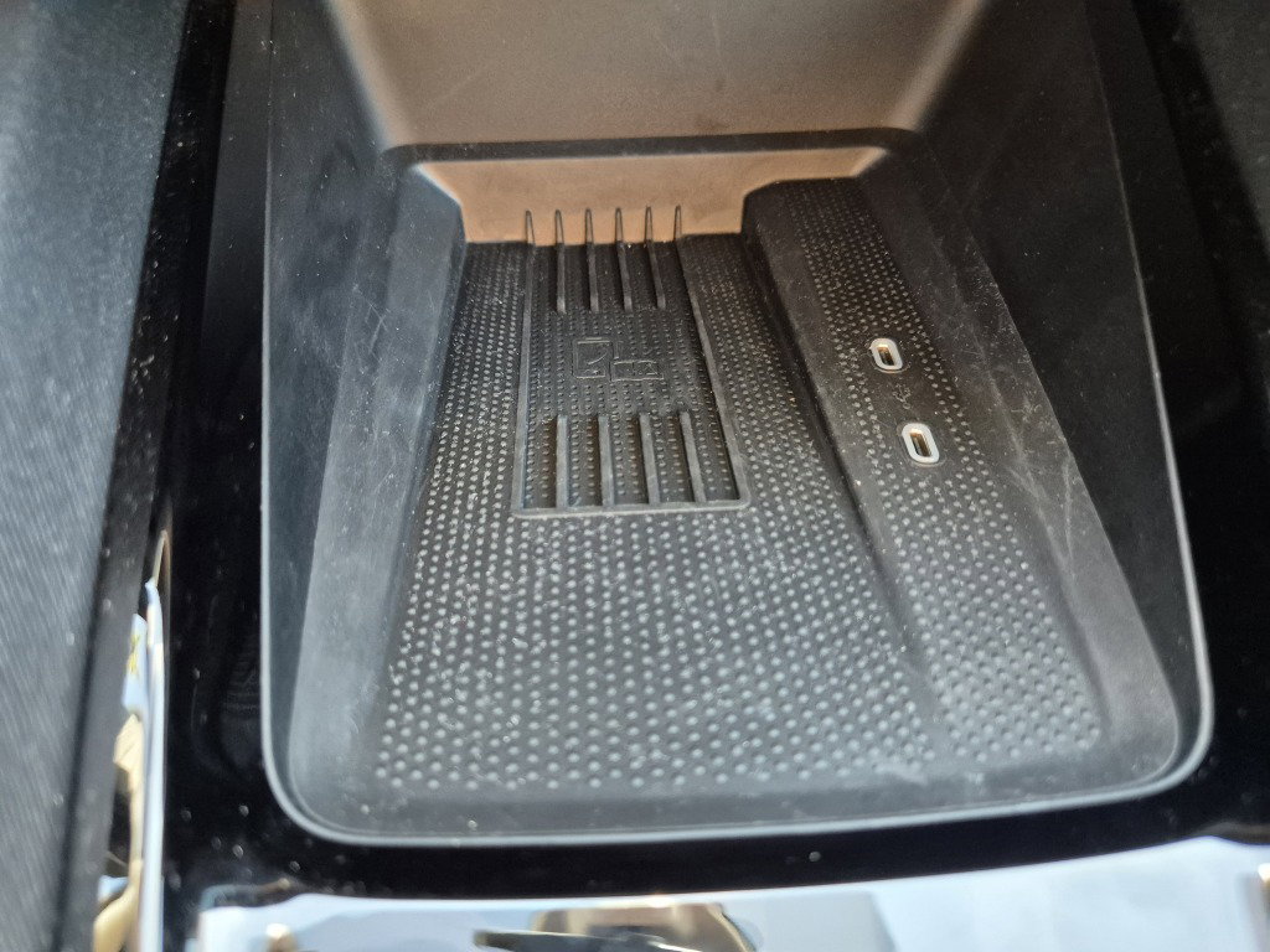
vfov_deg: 58.9
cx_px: 635
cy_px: 476
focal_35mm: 23
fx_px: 844
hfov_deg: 73.9
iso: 1250
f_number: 1.8
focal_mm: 5.4
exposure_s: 1/100
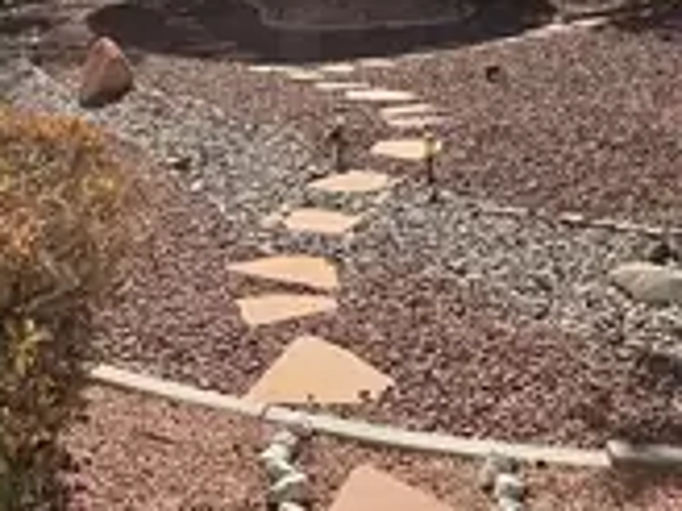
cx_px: 254
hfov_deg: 34.2
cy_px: -17
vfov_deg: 24.7
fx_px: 1103
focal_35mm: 56
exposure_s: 1/4885
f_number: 1.8
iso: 80
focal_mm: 5.4
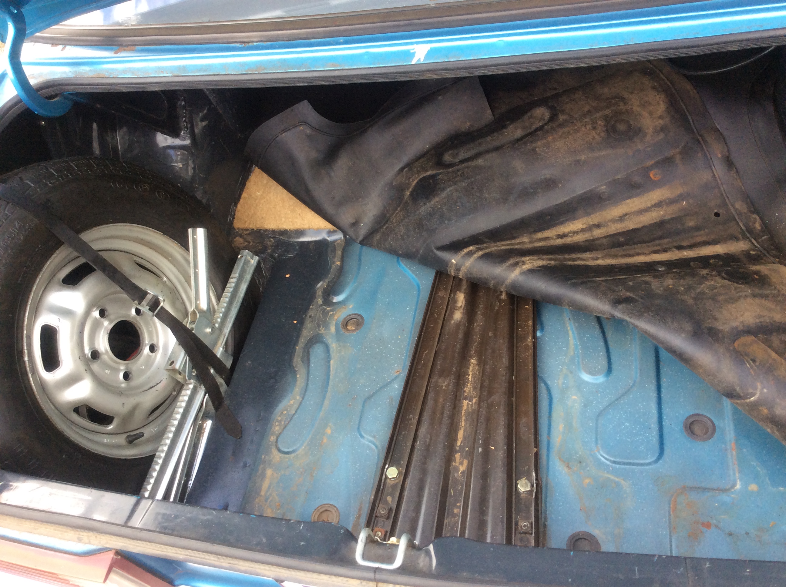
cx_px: 393
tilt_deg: -50.9
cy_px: 294
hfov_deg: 56.9
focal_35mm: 32
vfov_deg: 44.1
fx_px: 726
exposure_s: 1/100
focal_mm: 3.3
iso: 64
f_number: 2.4
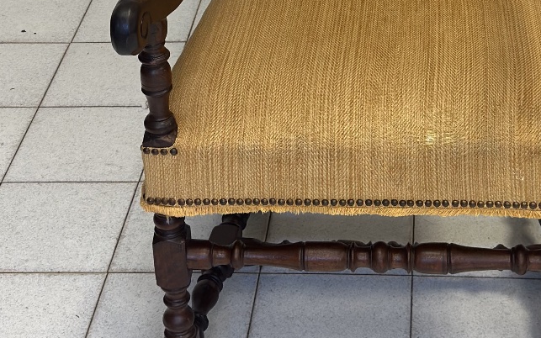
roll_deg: +2.7
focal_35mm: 95
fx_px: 1401
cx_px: 372
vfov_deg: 13.2
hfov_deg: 21.8
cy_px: -130
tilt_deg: -21.2
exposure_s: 1/100
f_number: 1.78
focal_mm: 6.86
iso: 160
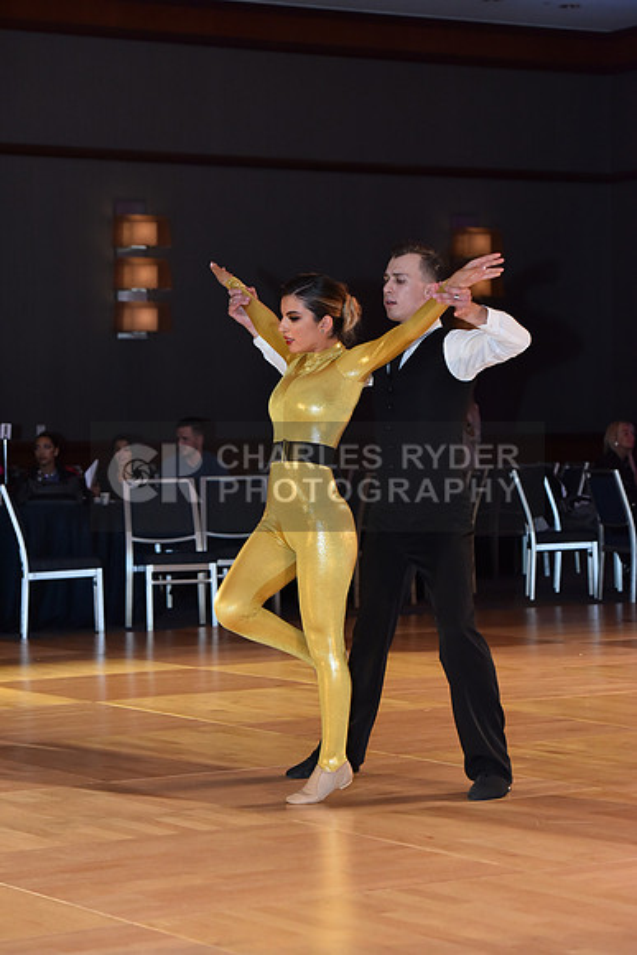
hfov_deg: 13.4
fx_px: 2705
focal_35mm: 102
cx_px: 318
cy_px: 478
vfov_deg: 20.0
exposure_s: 1/250
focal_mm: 102
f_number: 5
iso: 2000
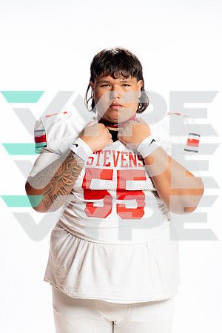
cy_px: 166
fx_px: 573
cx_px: 111
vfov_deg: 32.4
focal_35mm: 62
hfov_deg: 21.9
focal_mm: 62
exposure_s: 1/250
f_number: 8
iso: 800
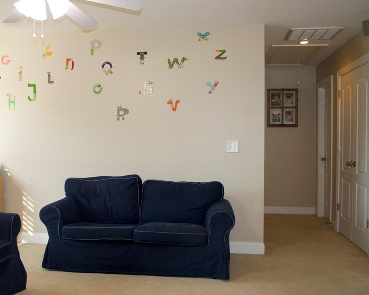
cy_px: 147
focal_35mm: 41
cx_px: 147
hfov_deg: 44.6
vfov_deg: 36.5
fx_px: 448
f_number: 4
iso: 400
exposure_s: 1/100
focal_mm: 24
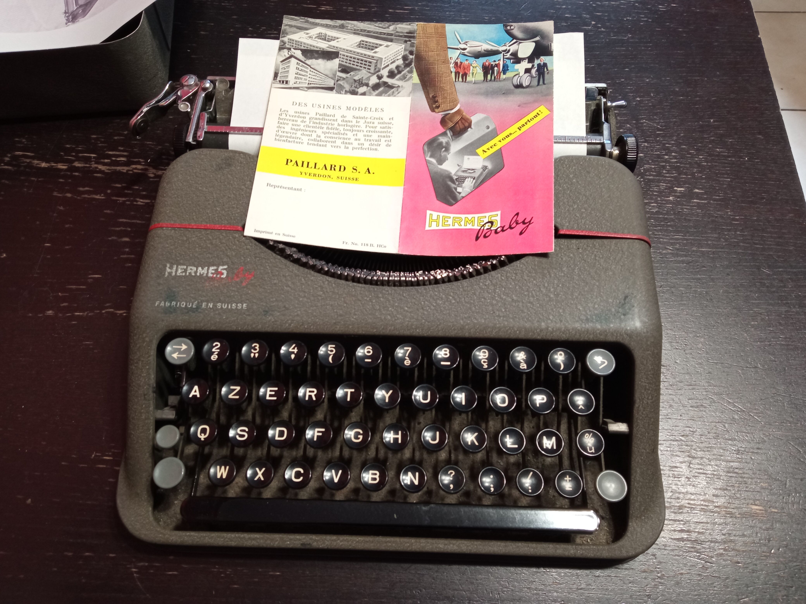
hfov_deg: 65.3
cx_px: 403
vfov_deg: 51.4
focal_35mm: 27
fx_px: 629
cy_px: 302
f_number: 2.2
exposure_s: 1/33.3
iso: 332
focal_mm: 3.79
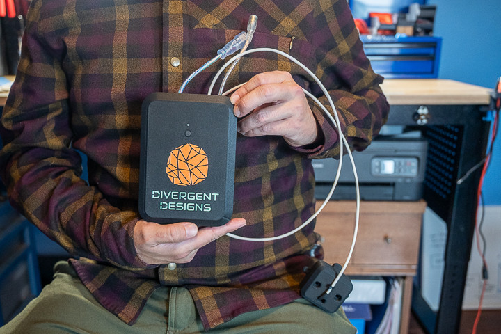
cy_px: 167
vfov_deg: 39.0
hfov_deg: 55.9
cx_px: 250
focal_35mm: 34
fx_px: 472
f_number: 4
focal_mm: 32.5
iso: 1600
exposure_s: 1/125
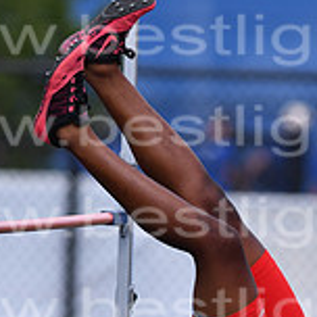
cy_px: 268
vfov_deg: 1.2
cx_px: 359
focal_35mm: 1459
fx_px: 15116
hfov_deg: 1.2
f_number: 4
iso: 200
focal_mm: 300
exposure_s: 1/2000
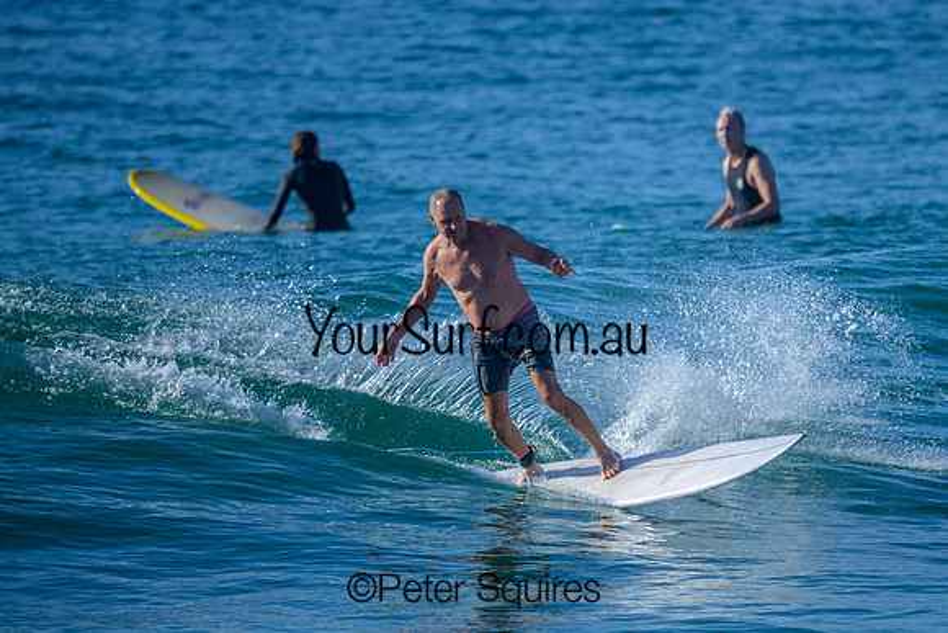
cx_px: 565
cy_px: 255
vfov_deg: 1.4
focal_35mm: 954
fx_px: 25134
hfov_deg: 2.2
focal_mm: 800
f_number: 6.3
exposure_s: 1/2000
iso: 360
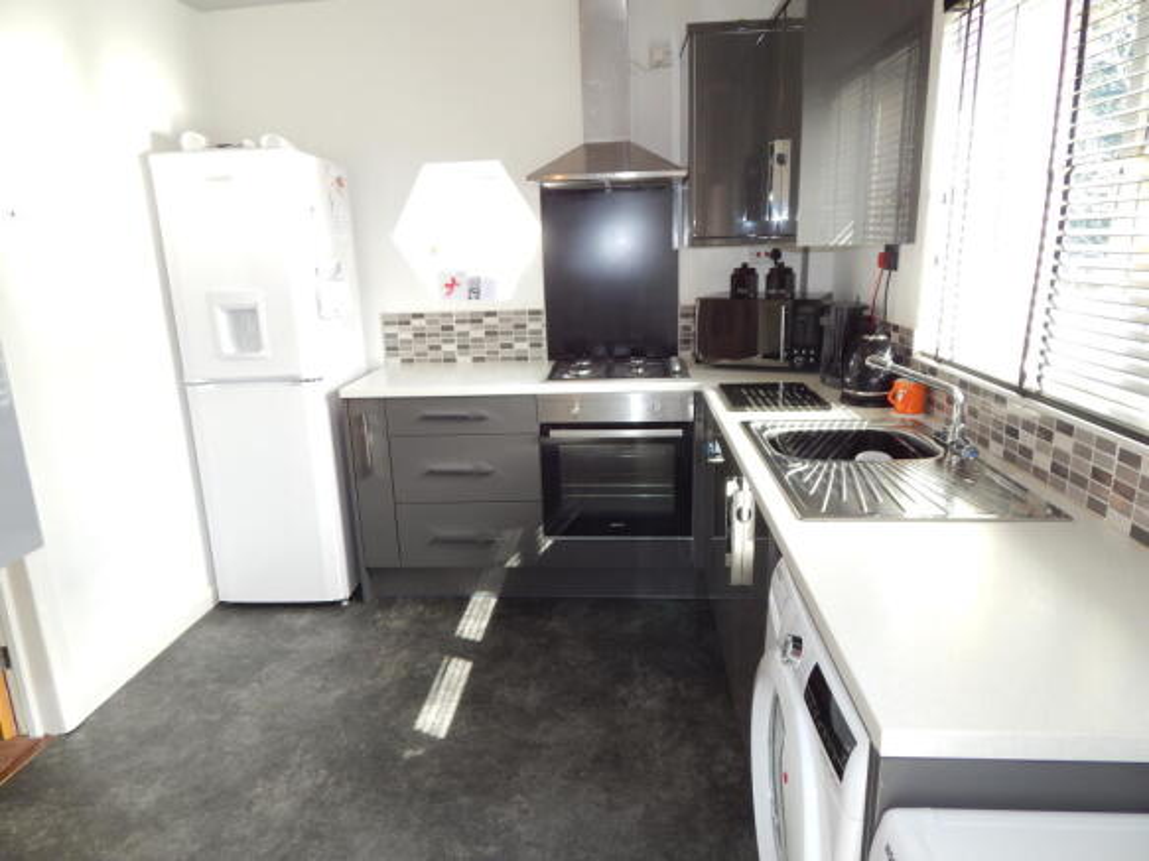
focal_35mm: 23
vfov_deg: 58.9
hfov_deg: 73.9
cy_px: 430
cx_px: 574
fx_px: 763
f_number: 3
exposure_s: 1/40
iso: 125
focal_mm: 4
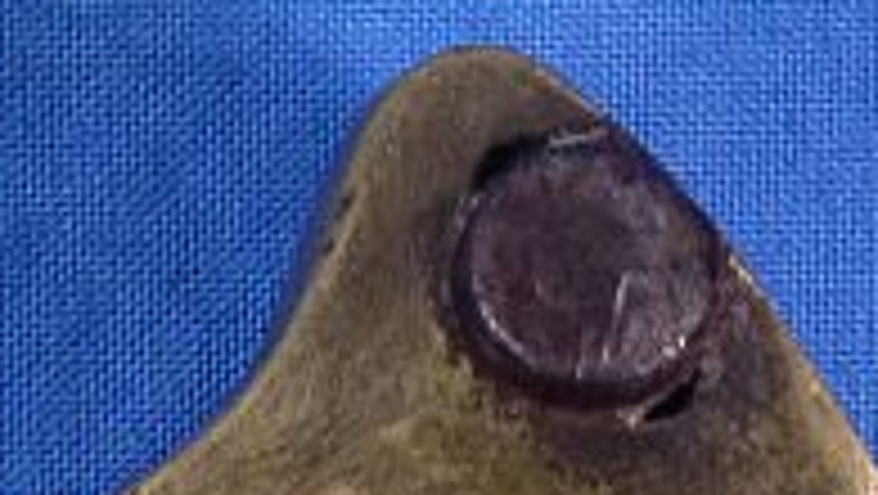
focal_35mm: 367
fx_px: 8550
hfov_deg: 5.8
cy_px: 1332
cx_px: -644
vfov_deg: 3.3
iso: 400
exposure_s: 1/80
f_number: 4.8
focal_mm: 14.8
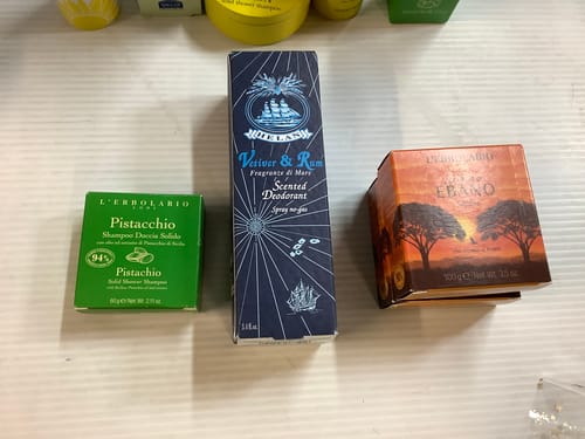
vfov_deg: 45.4
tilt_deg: -73.4
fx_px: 524
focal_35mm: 31
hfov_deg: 58.4
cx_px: 292
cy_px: 220
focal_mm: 3.3
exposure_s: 1/50
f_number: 2.4
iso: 125
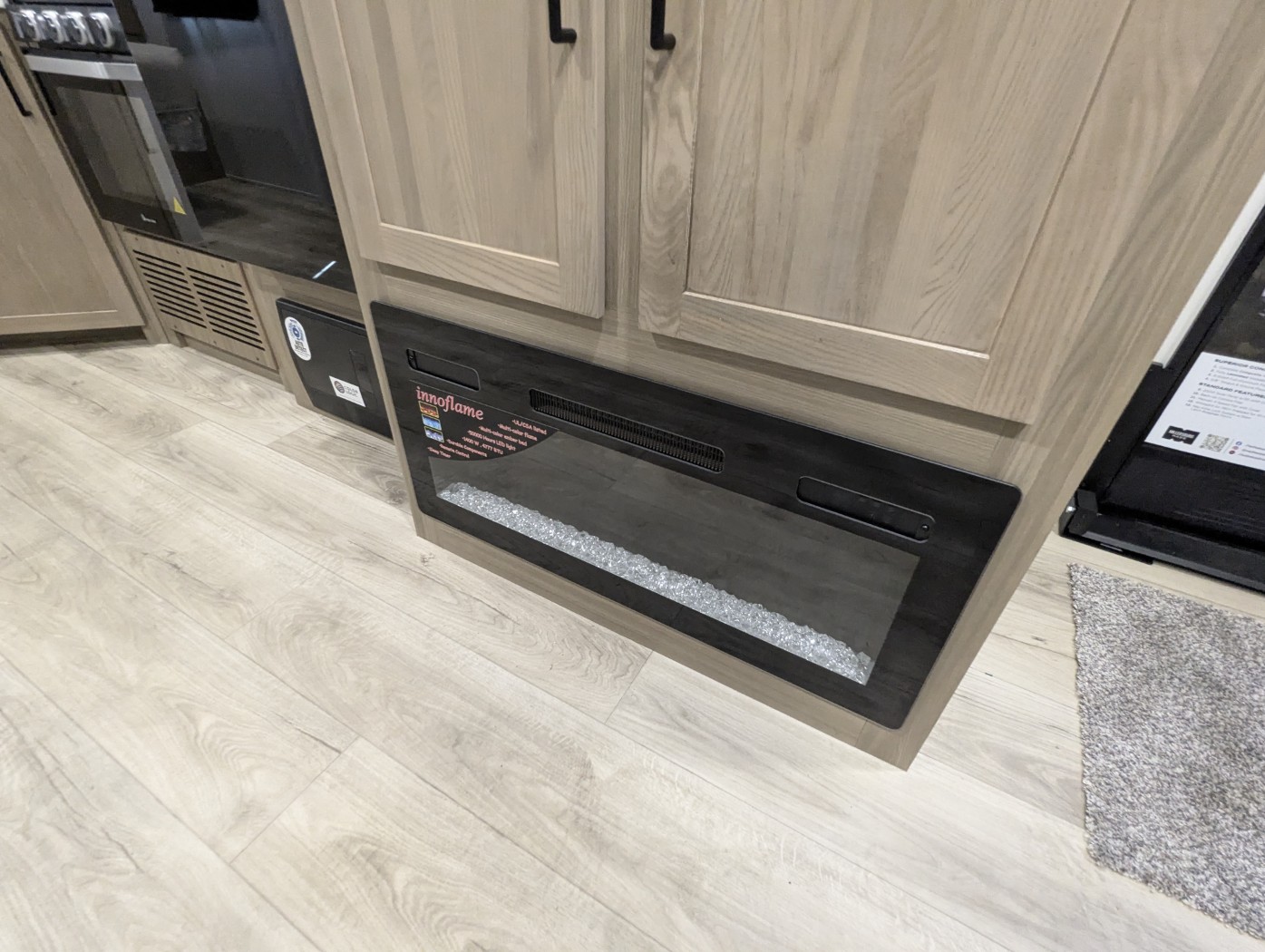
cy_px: 476
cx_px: 632
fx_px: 585
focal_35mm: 16
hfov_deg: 94.4
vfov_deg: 78.2
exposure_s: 1/46.1
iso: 807
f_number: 2.2
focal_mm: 2.35
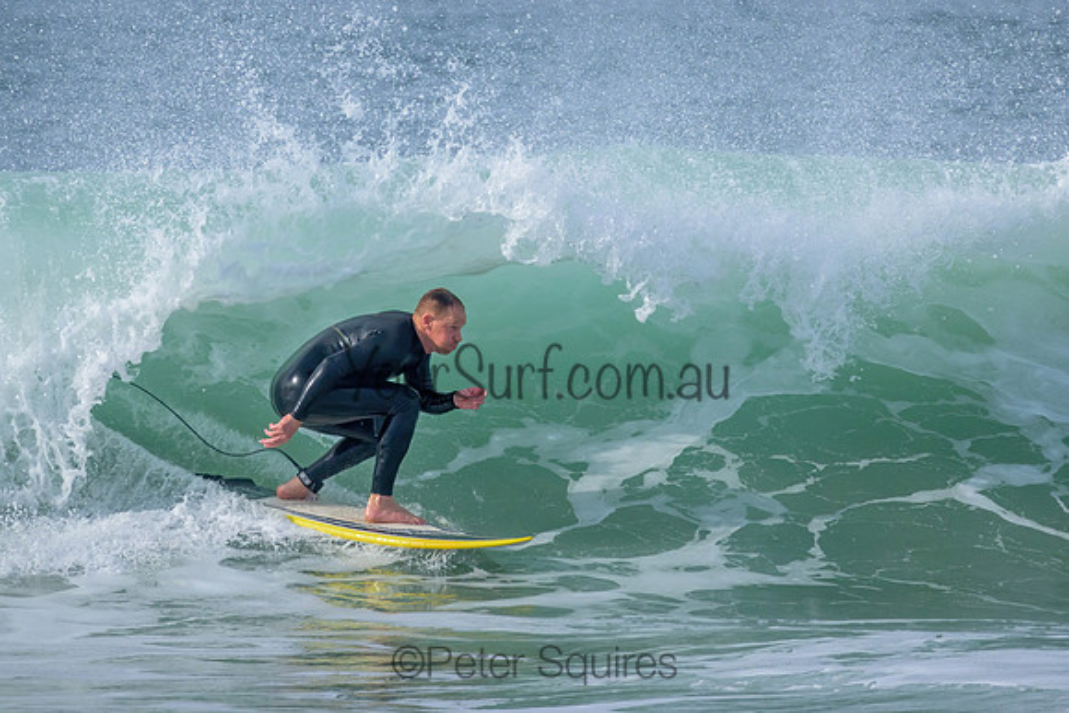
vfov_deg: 1.2
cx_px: 553
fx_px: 32693
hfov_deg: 1.9
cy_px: 297
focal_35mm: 1101
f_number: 11
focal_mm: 800
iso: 1250
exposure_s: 1/2000
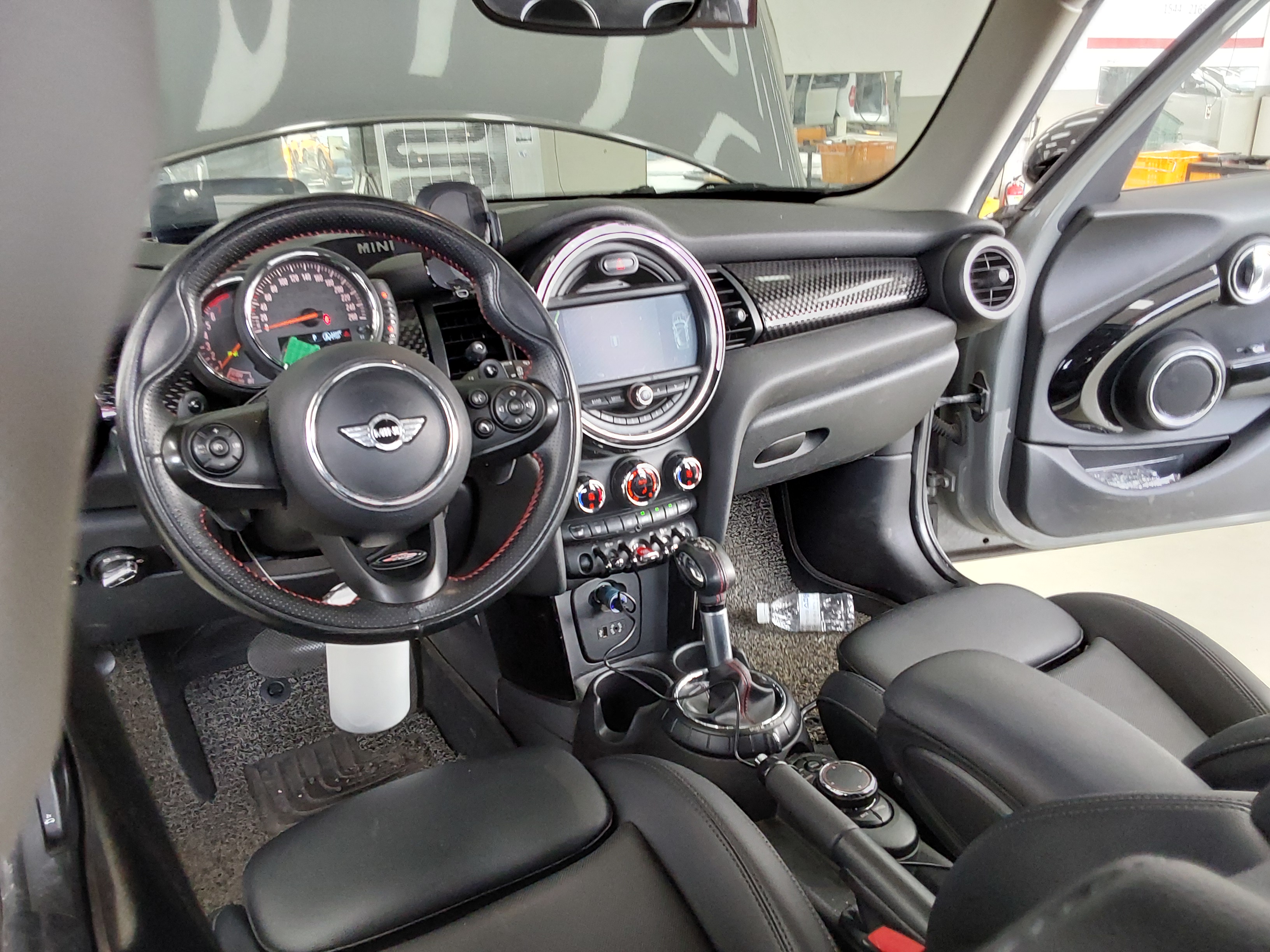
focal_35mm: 28
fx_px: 1027
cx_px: 635
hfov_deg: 63.4
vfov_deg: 49.7
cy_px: 476
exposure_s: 1/60
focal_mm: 2.91
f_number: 1.9
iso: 160
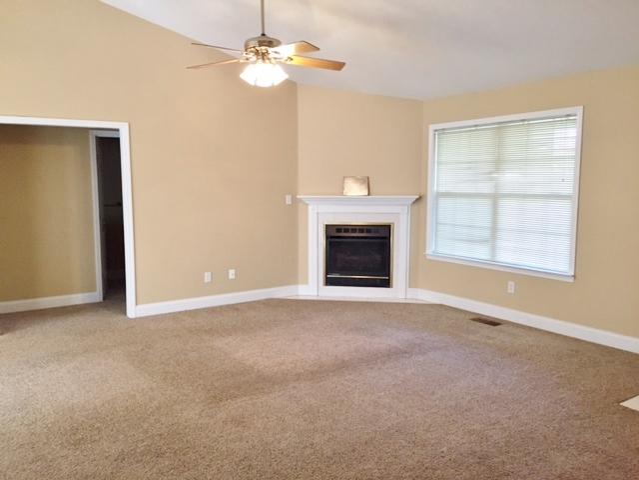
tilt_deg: -5.9
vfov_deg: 48.2
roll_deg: -0.1
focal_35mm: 29
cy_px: 240
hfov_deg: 61.7
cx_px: 320
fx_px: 535
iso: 160
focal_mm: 4.15
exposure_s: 1/30
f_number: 2.2
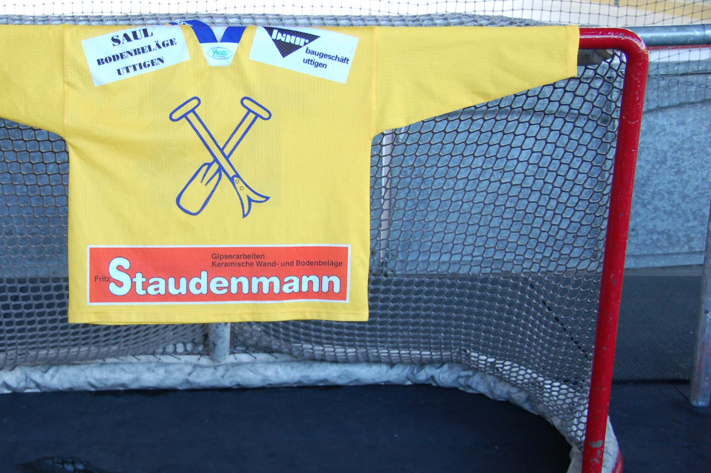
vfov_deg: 22.2
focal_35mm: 61
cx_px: 232
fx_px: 1204
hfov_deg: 32.6
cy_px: 265
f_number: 5
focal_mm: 30
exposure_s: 1/100
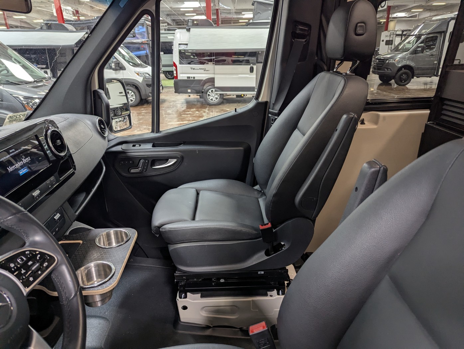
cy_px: 174
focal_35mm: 24
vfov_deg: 56.9
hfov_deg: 71.5
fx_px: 322
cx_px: 232
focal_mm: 6.81
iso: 299
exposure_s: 1/137
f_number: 1.85
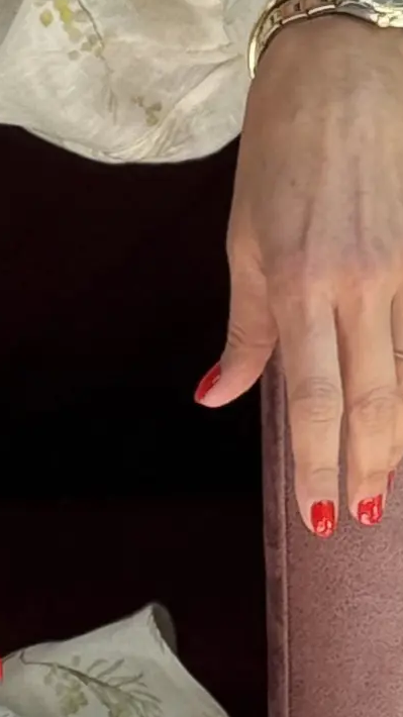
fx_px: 5646
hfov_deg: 4.1
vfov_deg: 7.3
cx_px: -224
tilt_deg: -14.4
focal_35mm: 297
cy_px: 451
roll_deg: +3.7
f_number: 1.78
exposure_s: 1/170
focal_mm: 6.76
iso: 64
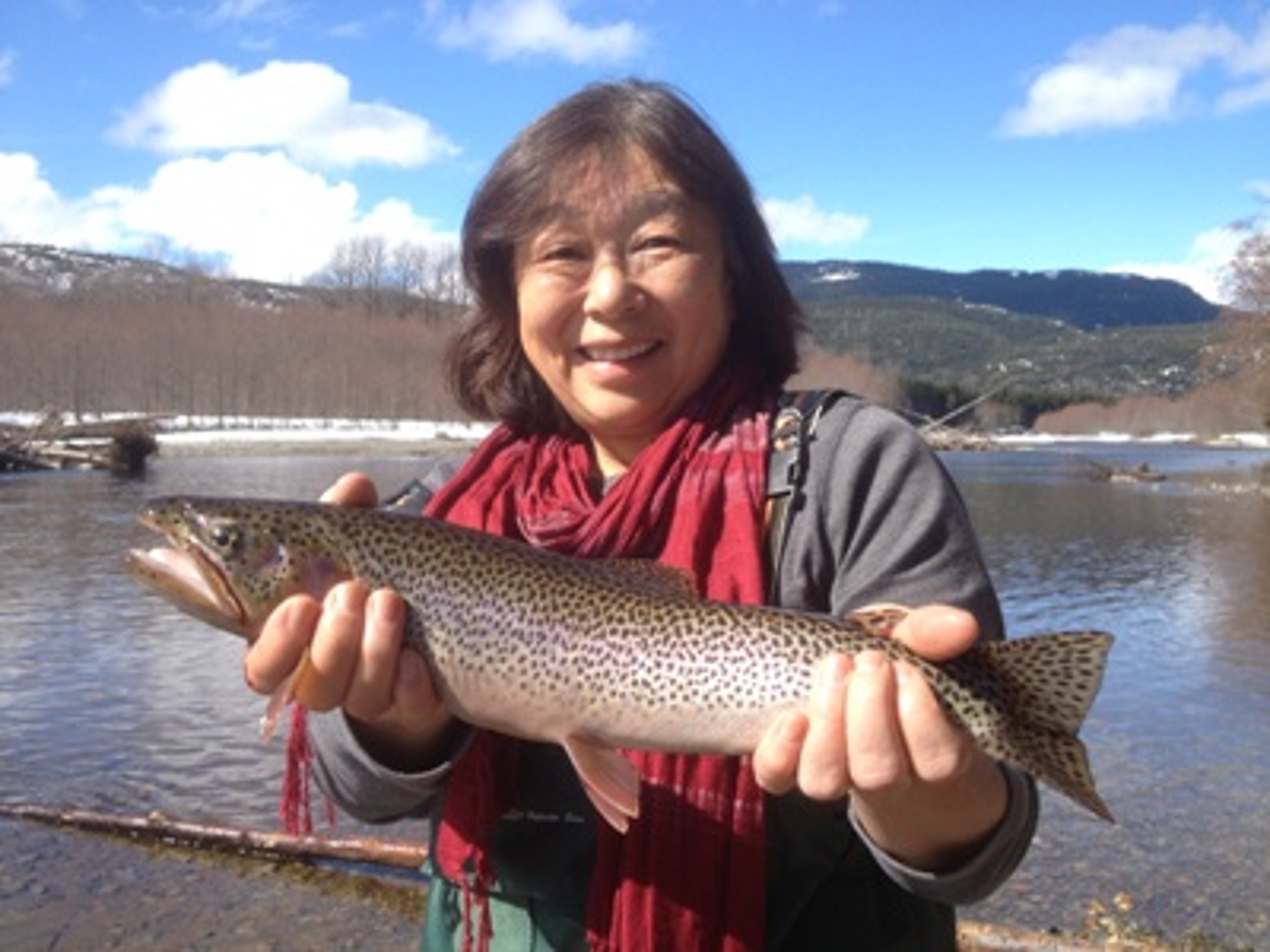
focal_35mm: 35
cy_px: 476
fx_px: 1284
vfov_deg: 40.7
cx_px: 635
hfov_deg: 52.6
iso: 64
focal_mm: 4.28
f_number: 2.4
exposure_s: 1/1004
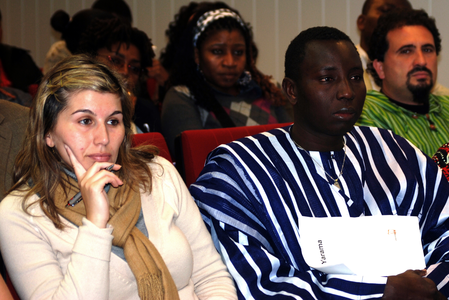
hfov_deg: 19.4
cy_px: 150
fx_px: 1311
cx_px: 224
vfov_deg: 13.1
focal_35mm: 105
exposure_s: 1/100
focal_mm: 70
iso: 100
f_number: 5
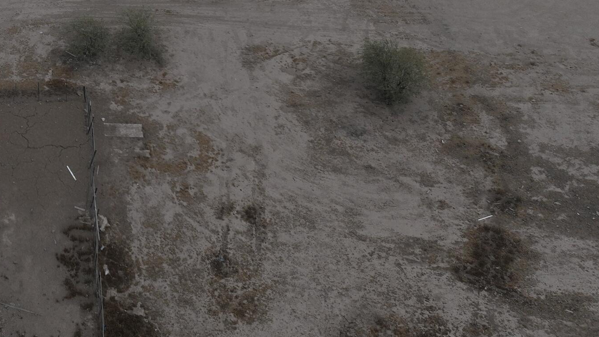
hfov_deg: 32.8
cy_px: -43
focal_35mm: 58
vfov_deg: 19.7
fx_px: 921
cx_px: -14
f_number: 4
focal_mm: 12.29
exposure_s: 1/8000
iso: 100
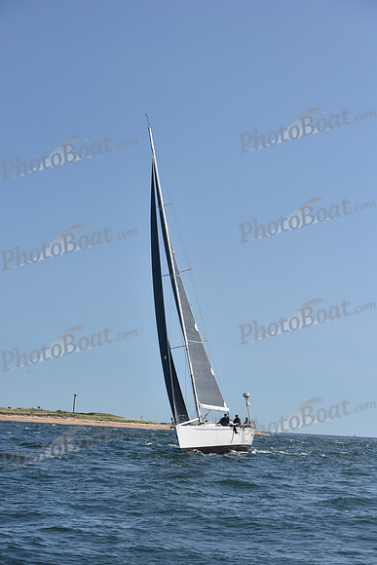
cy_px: 282
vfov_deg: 28.8
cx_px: 188
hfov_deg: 19.5
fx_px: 1099
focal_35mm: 70
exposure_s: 1/1600
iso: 250
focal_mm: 70
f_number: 8
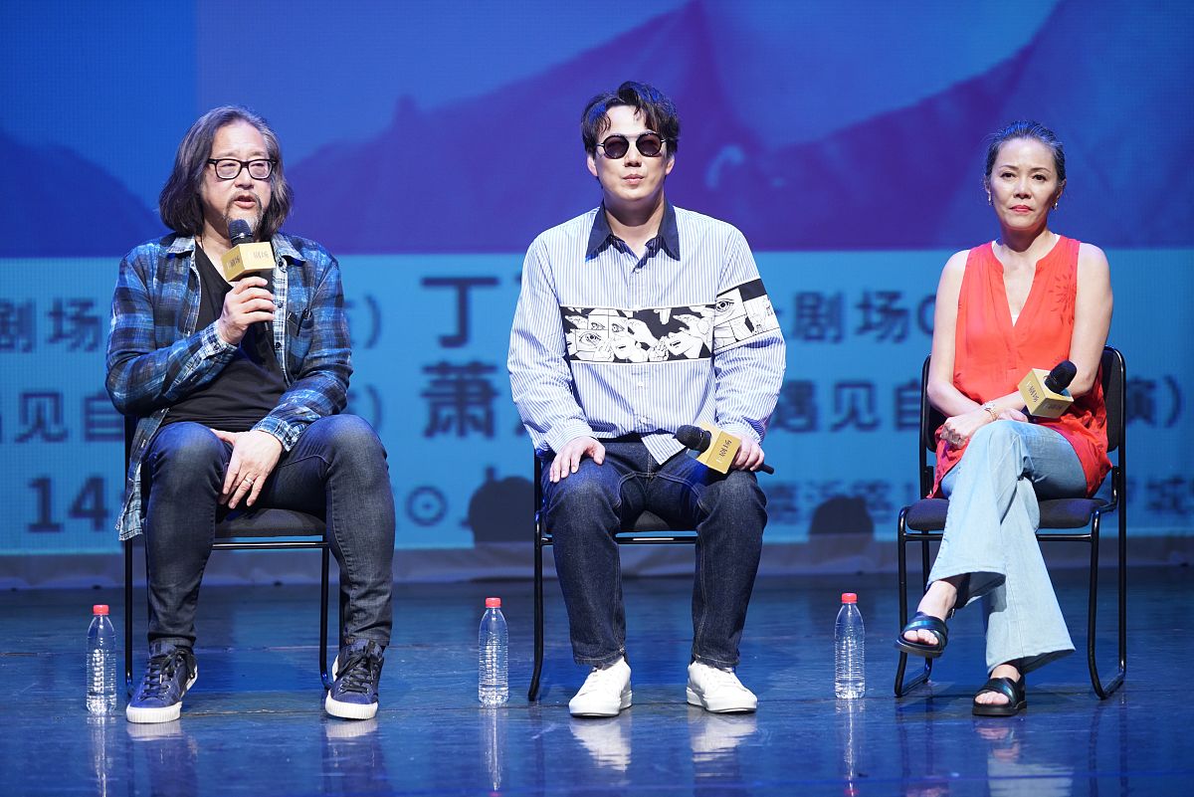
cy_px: 398
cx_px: 597
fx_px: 4479
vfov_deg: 10.2
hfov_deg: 15.2
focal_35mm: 135
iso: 1600
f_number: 2.8
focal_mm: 135
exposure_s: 1/80
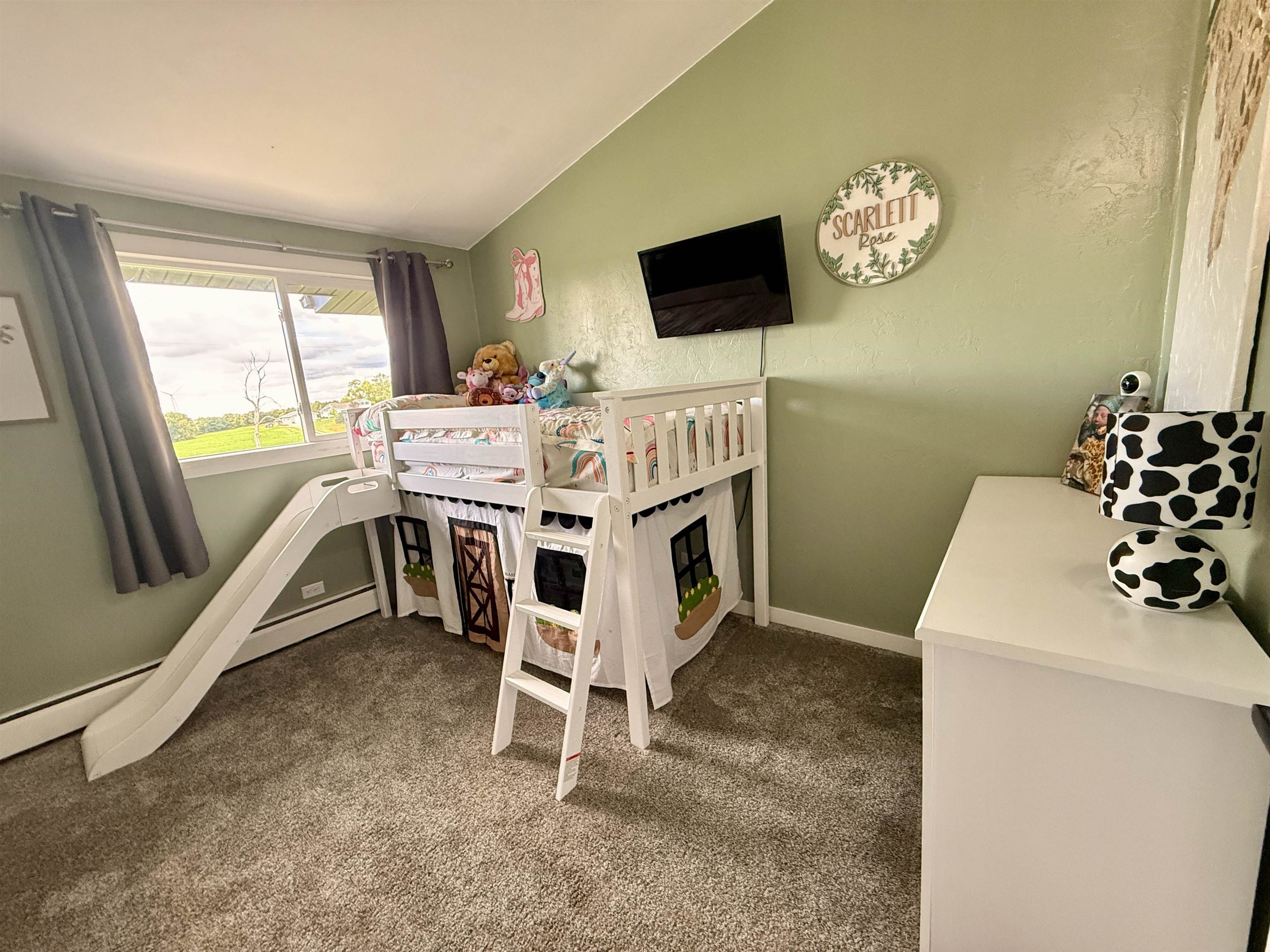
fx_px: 514
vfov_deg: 85.7
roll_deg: +4.5
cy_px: 476
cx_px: 635
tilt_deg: -11.0
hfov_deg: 102.1
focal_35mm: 14
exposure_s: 1/120
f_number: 2.2
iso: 400
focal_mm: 2.22
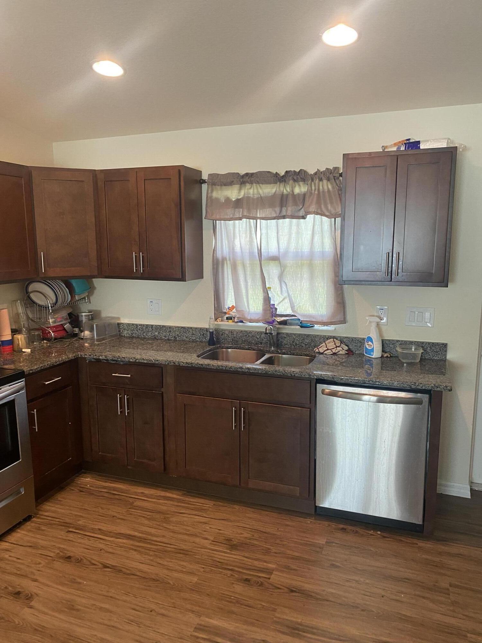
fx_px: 483
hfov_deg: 53.1
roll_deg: -0.3
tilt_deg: -8.7
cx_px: 241
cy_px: 322
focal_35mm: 26
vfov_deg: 67.3
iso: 250
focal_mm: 4.25
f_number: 1.8
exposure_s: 1/60
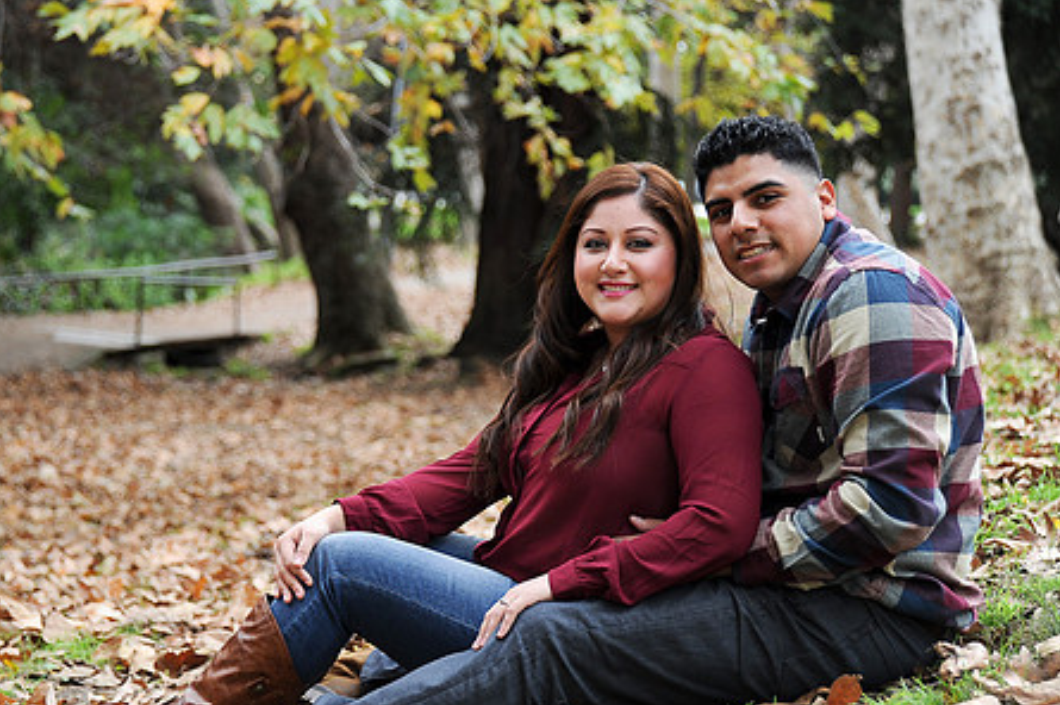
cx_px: 374
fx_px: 2530
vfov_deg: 15.9
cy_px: 412
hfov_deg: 23.6
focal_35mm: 86
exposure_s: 1/125
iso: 320
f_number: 4
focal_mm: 66
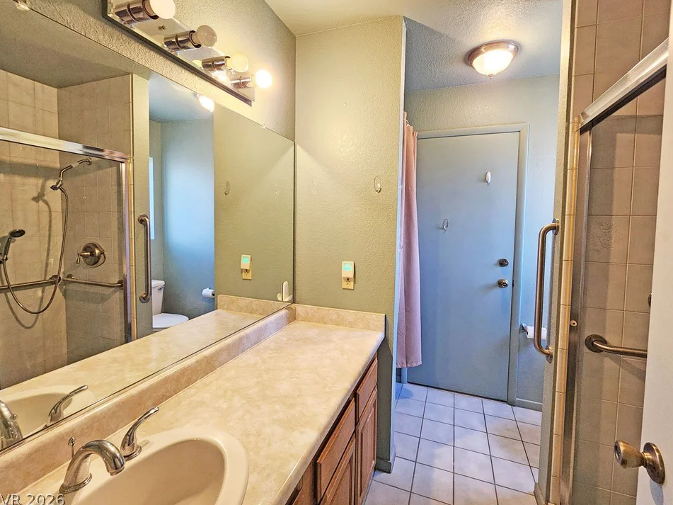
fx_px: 272
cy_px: 239
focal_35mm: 14
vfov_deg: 85.6
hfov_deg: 102.0
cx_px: 350
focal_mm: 2.2
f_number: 2.2
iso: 320
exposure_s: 1/60
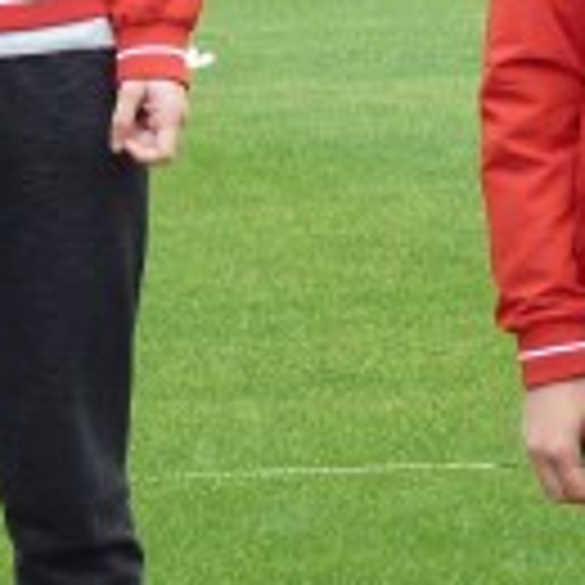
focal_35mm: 299
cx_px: 22
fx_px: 5717
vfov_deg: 5.8
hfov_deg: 5.8
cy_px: -310
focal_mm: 9.8
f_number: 4
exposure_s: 1/125
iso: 80
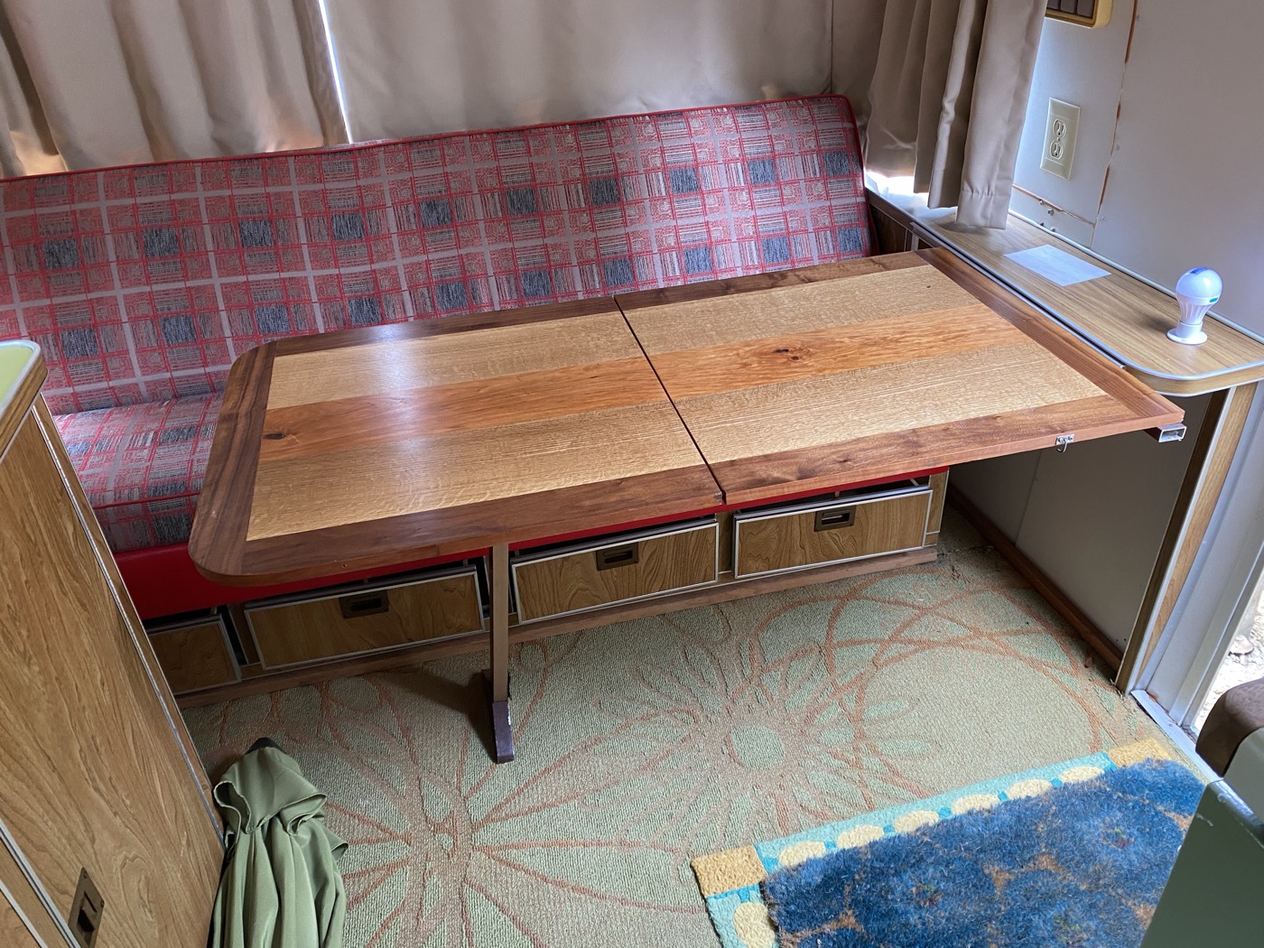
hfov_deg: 67.3
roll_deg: +0.6
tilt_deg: -30.4
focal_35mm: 26
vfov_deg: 53.1
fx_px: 949
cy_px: 474
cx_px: 632
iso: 160
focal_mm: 4.25
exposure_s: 1/60
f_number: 1.8
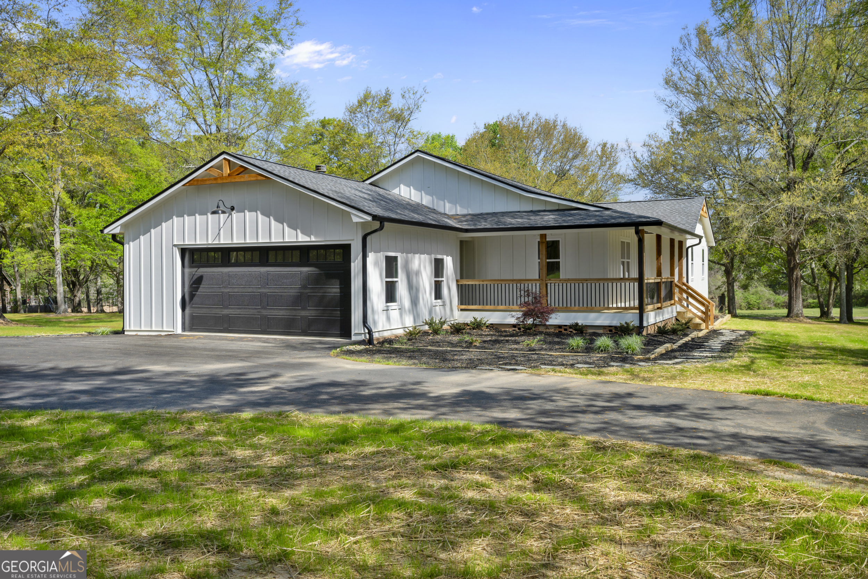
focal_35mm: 30
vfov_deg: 43.6
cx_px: 434
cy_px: 290
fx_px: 723
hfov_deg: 61.9
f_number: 8
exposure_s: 1/200
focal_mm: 30
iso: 100
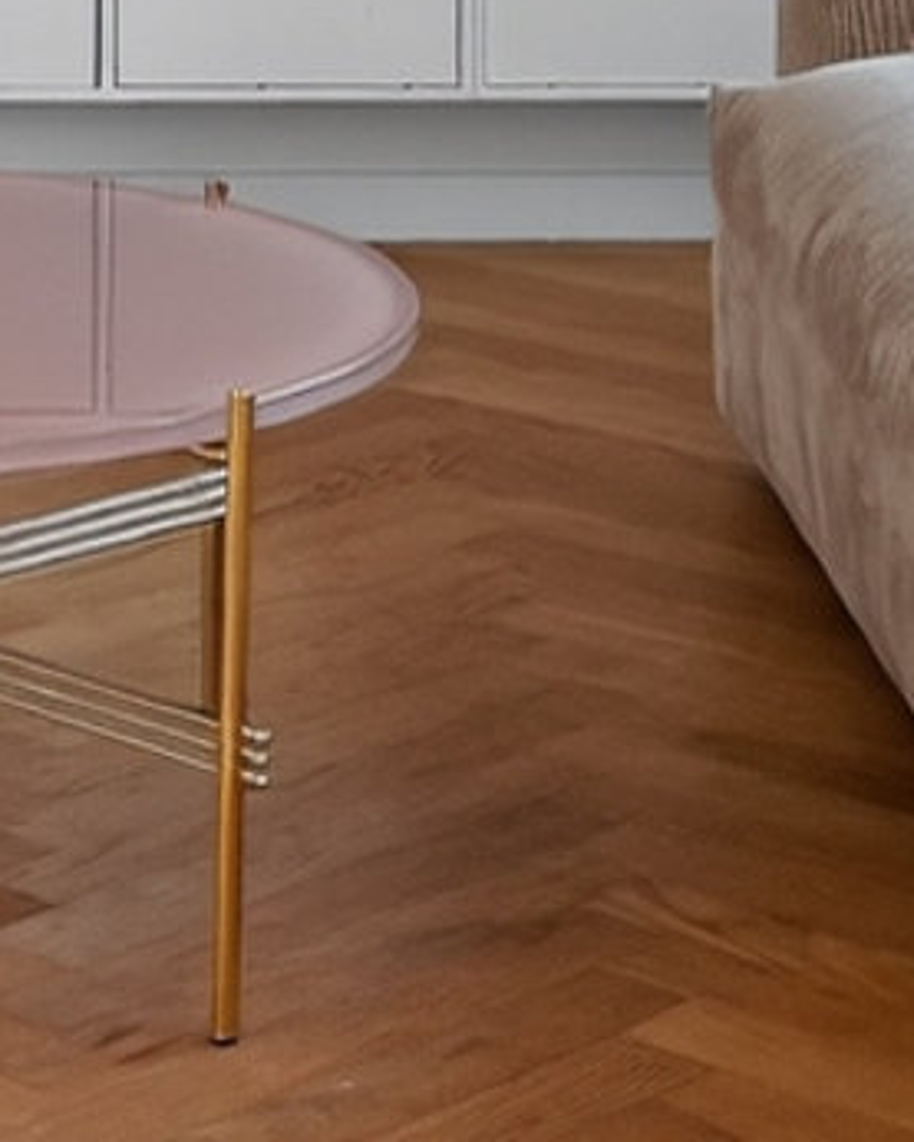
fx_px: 4698
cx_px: 46
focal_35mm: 139
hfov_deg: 11.0
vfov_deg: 12.8
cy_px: -795
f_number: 8
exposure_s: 1/40
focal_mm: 20
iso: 400
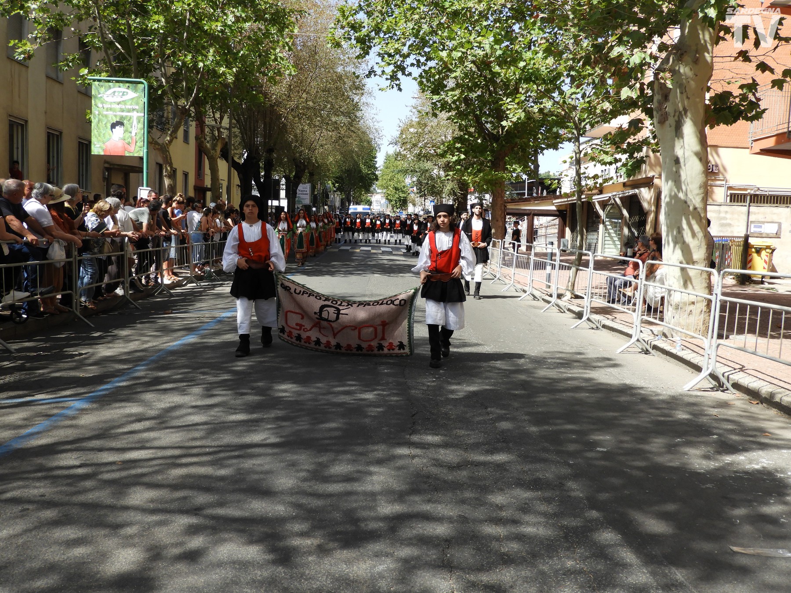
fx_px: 754
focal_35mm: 33
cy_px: 296
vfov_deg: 42.9
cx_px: 396
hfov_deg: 55.4
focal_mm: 5.9
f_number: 3.6
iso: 100
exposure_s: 1/500
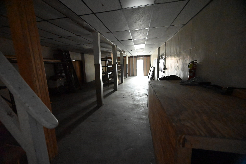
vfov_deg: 81.3
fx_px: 96
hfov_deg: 104.2
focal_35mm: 14
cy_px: 82
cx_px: 123
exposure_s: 1/30
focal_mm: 14
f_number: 4
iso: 25600
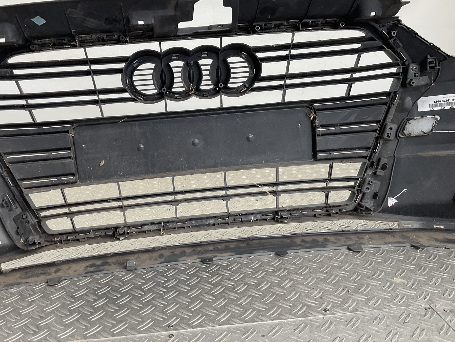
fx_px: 460
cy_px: 163
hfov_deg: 52.5
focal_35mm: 35
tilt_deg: -16.8
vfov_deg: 40.7
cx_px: 199
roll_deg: +2.7
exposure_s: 1/100
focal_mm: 3
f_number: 1.8
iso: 25
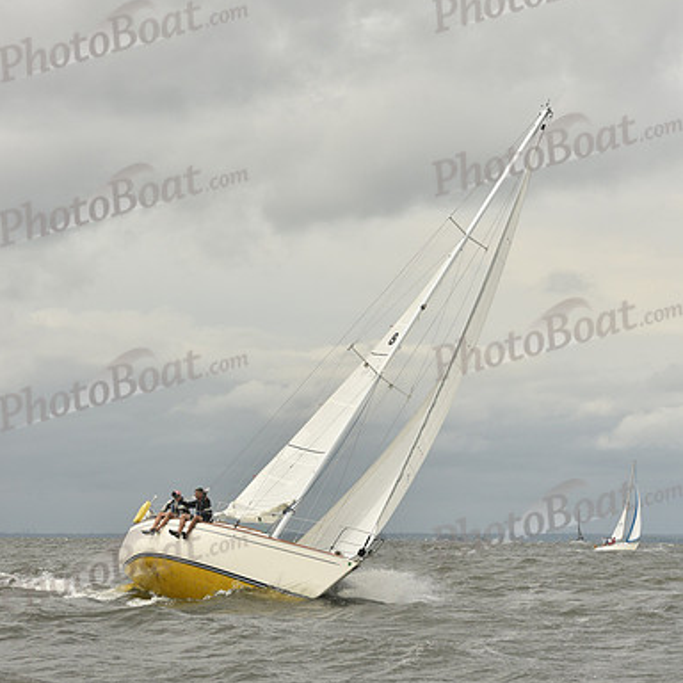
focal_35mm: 118
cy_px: 269
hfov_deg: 14.8
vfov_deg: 14.8
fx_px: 2634
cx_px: 341
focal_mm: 92
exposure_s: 1/1600
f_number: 9
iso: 320
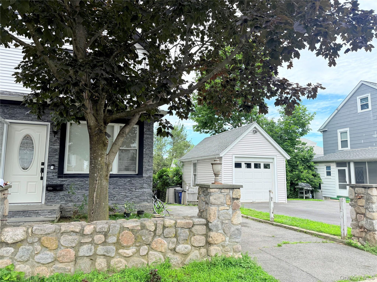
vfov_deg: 56.8
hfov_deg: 71.6
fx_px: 261
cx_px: 188
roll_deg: -0.1
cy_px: 141
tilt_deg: +6.8
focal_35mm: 24
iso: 100
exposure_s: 1/2169
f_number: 1.78
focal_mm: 6.76
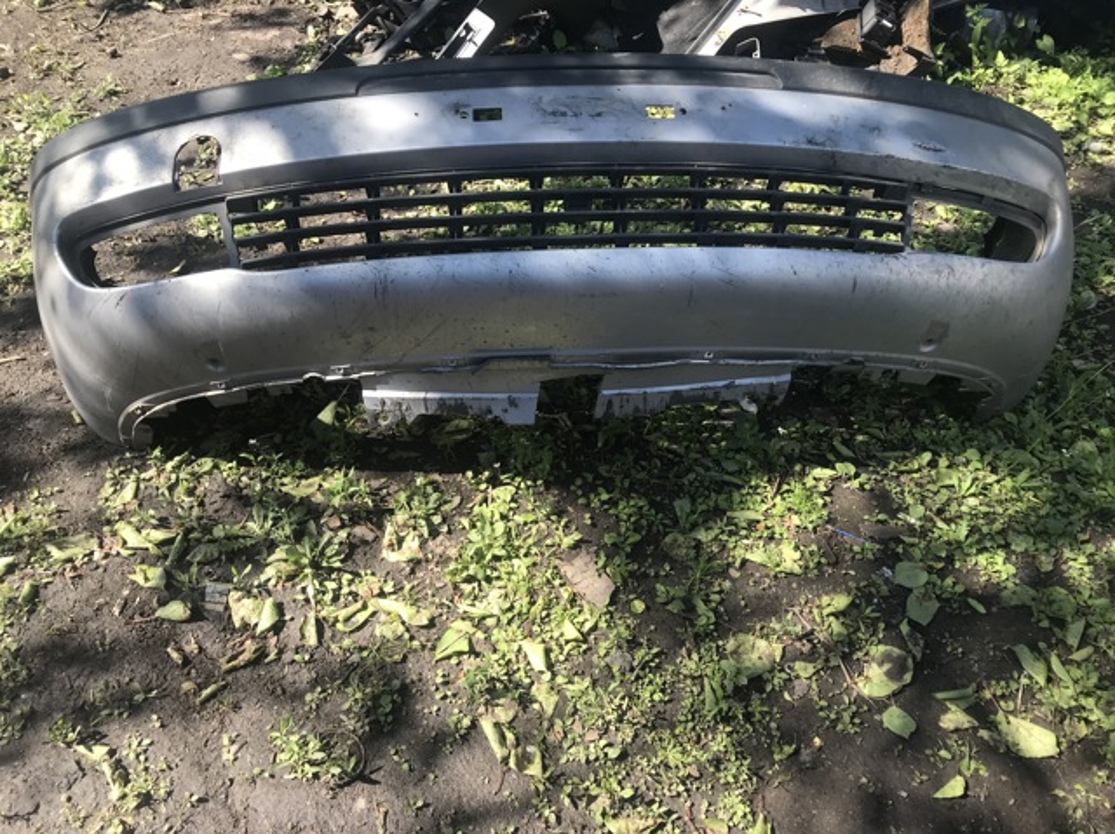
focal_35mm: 28
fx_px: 901
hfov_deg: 63.5
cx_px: 558
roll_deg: -2.9
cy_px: 417
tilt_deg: -43.9
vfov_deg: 49.7
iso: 20
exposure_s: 1/484
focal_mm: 3.99
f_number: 1.8
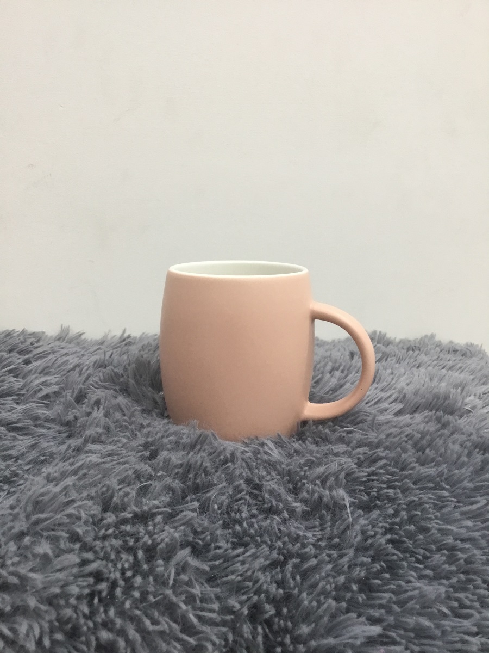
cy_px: 326
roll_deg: -0.5
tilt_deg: -10.1
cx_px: 244
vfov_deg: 58.4
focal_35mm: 31
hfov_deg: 45.4
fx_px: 584
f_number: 2.4
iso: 100
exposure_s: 1/33
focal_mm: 3.3
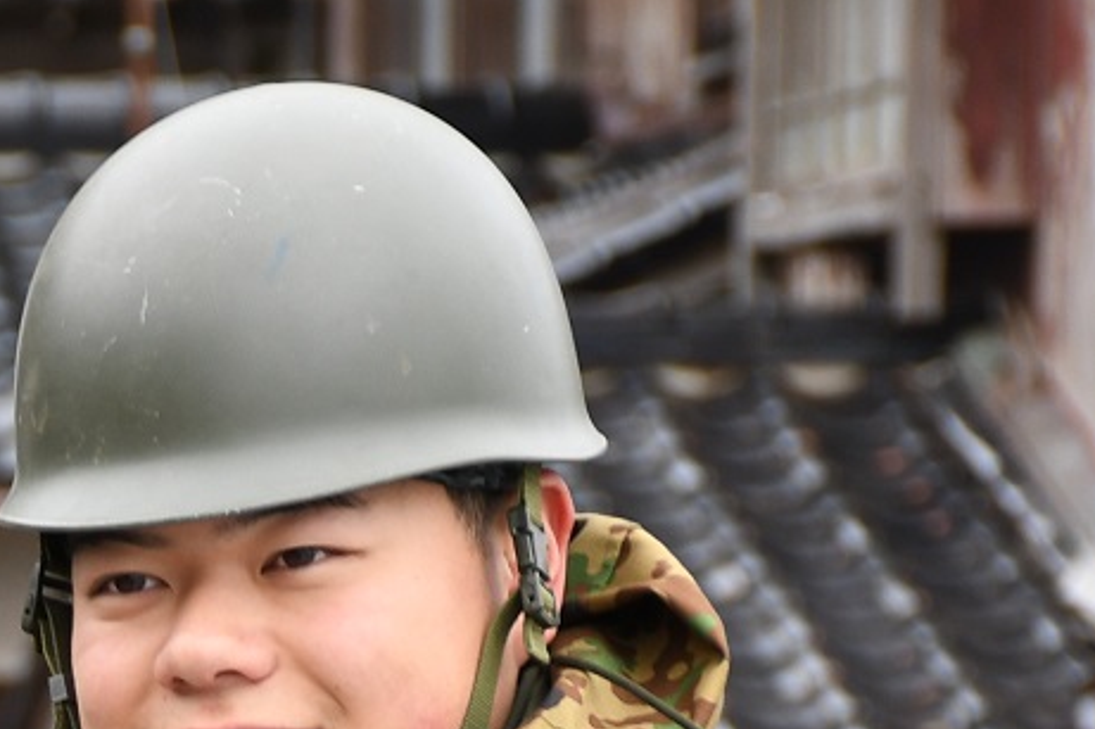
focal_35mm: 500
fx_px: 15202
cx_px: -314
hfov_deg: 4.1
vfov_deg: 2.7
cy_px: 1320
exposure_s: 1/160
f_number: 5.6
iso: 320
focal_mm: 80
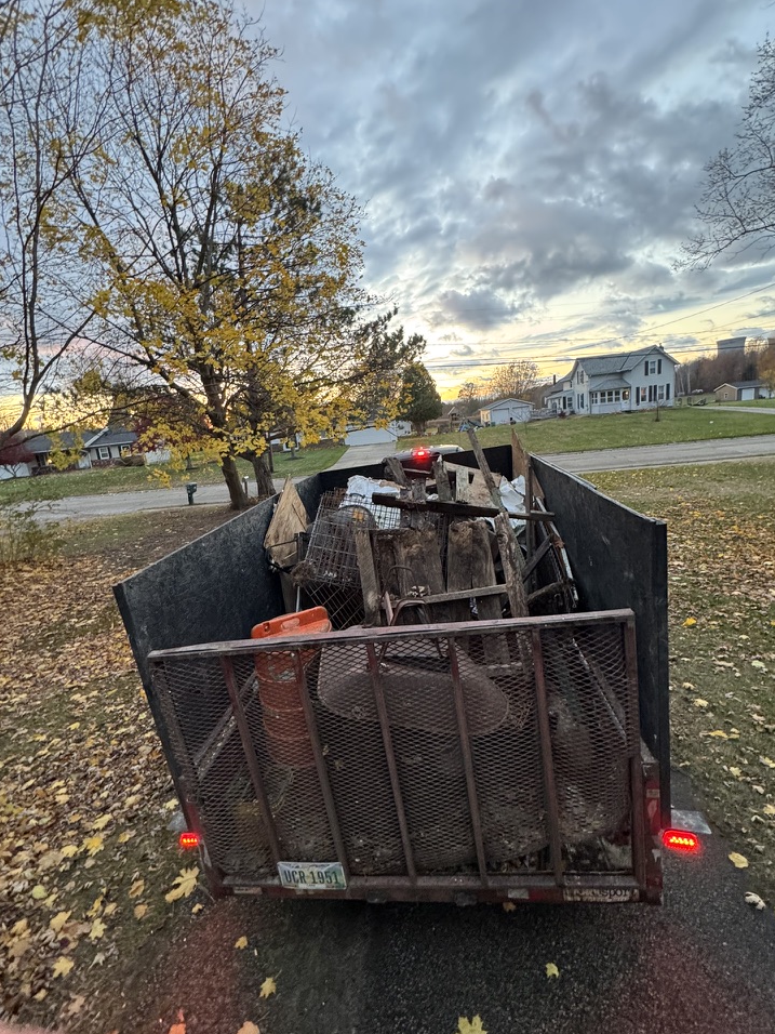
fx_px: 448
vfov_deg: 98.2
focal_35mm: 15
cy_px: 511
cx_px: 379
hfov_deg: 81.7
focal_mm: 2.22
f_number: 2.2
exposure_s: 1/60
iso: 500
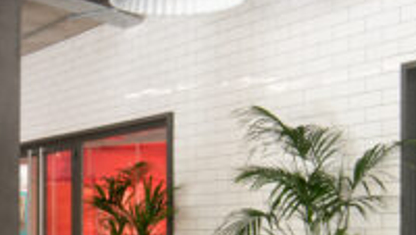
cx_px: -35
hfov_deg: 23.1
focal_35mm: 87
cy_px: 278
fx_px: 961
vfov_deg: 13.6
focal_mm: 16
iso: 200
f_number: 8
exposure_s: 1/8
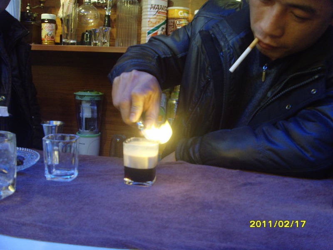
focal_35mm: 39
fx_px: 375
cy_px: 125
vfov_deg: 36.8
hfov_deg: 47.9
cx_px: 166
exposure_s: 1/10
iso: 200
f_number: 3.5
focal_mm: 6.6
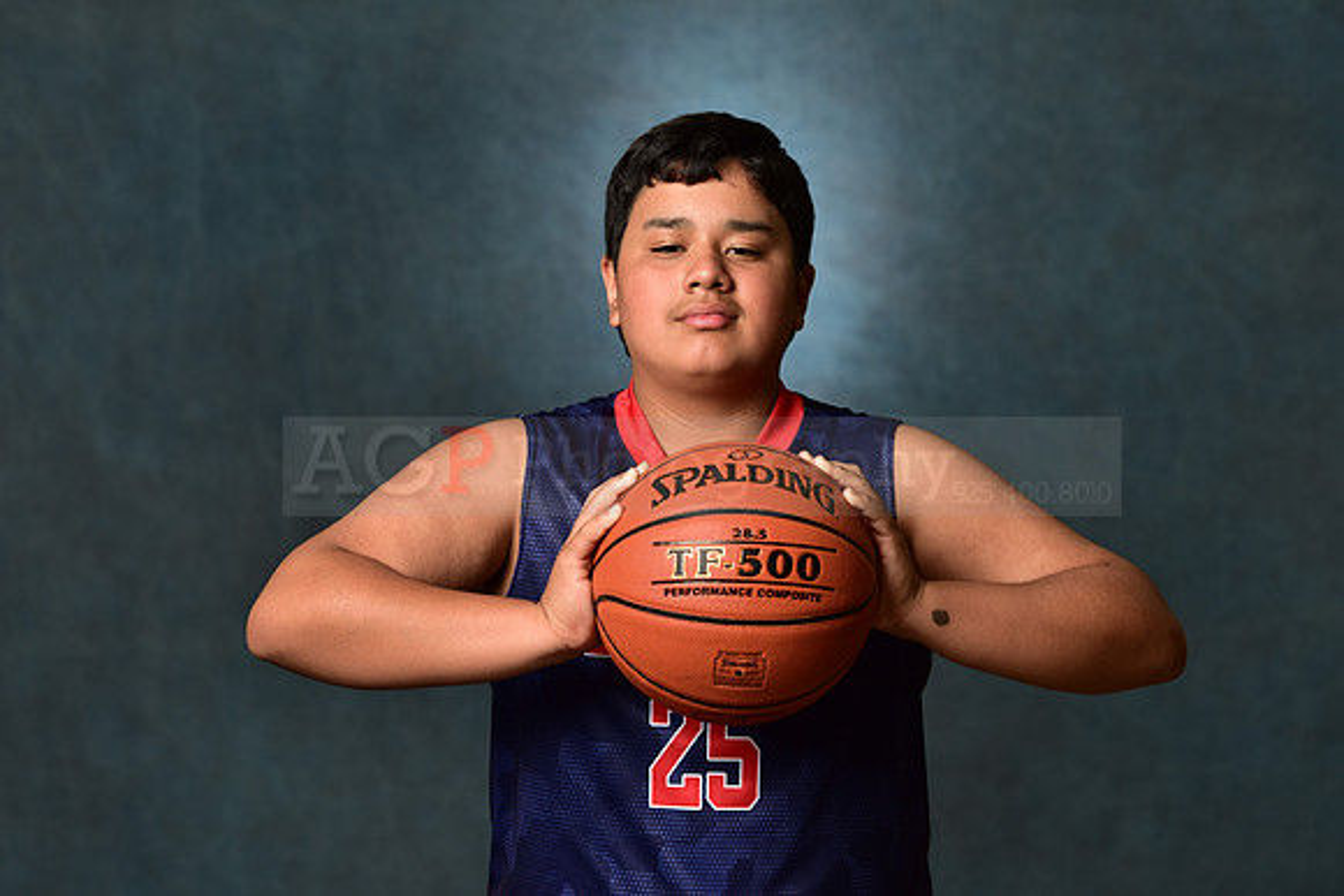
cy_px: 448
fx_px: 4107
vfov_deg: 12.5
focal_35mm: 110
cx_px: 672
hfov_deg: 18.6
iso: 250
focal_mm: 110
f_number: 4.5
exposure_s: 1/160
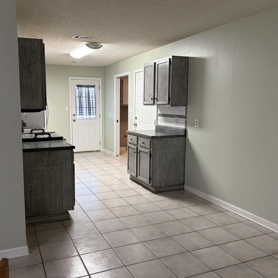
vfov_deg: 52.5
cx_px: 116
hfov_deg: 52.3
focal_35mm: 31
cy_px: 139
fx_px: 282
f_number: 1.6
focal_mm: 5.96
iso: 160
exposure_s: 1/60
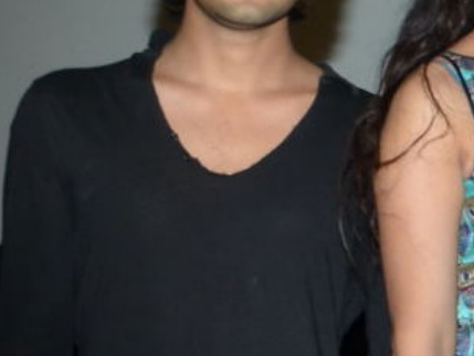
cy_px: 332
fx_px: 2287
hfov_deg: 10.1
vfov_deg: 8.9
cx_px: 1204
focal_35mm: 167
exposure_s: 1/125
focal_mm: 22
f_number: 5.6
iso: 400
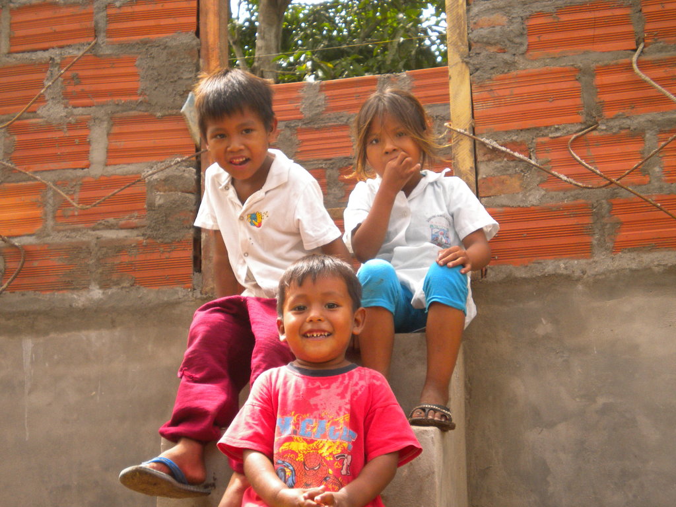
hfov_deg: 36.8
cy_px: 254
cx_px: 338
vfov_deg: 28.0
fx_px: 1015
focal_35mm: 52
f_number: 3.9
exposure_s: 1/397
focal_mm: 9.3
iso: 192
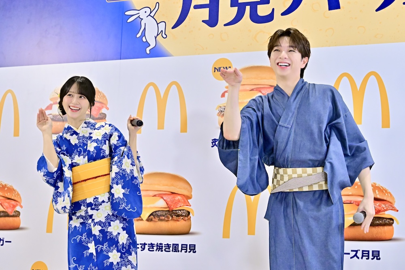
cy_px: 135
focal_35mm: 85
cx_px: 202
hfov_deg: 23.9
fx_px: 956
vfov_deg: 16.1
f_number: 5.6
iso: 4000
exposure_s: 1/320
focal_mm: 57
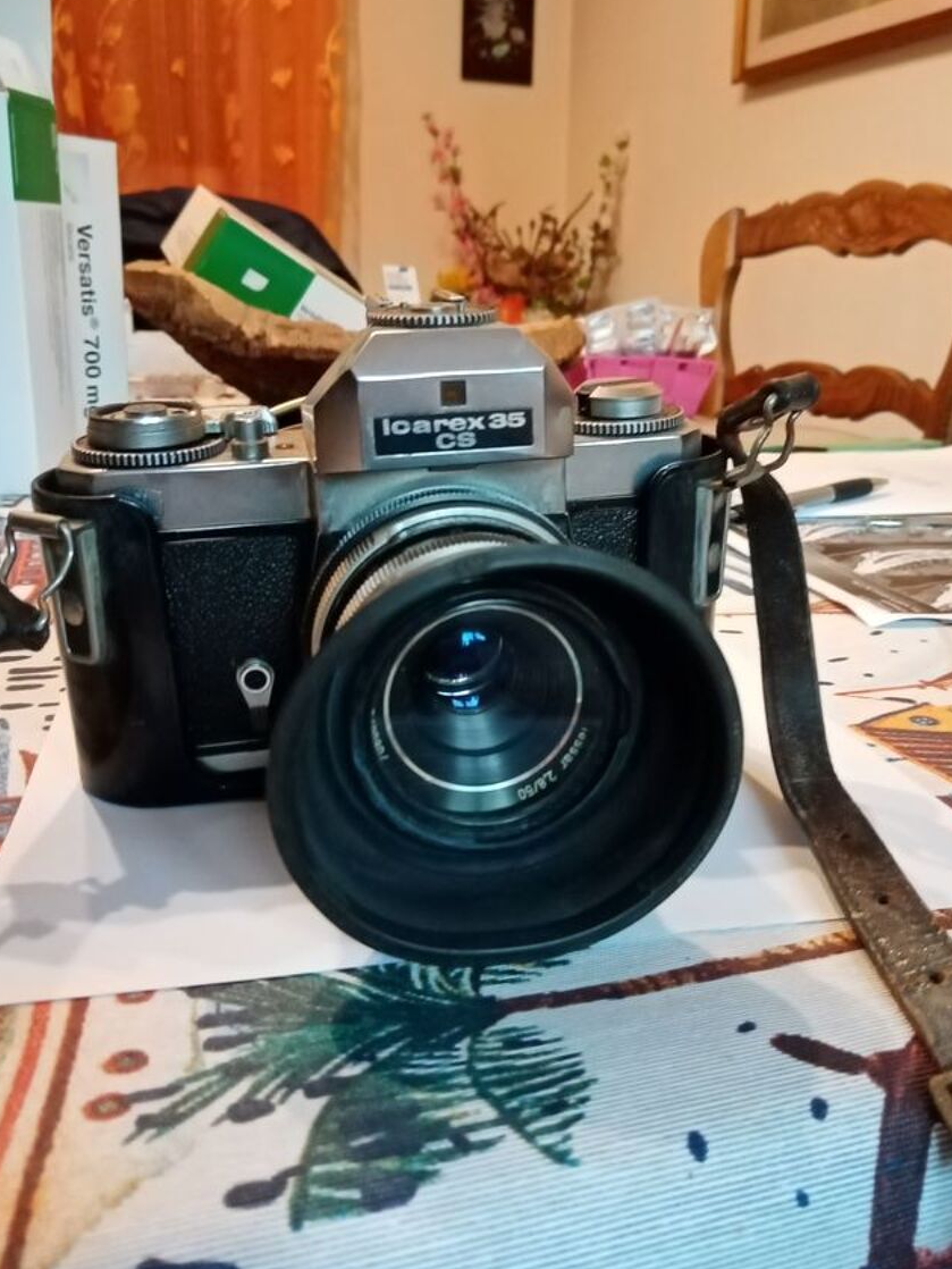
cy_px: 576
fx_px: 1136
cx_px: 550
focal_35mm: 31
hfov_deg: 45.3
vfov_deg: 58.2
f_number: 1.8
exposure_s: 1/25
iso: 785
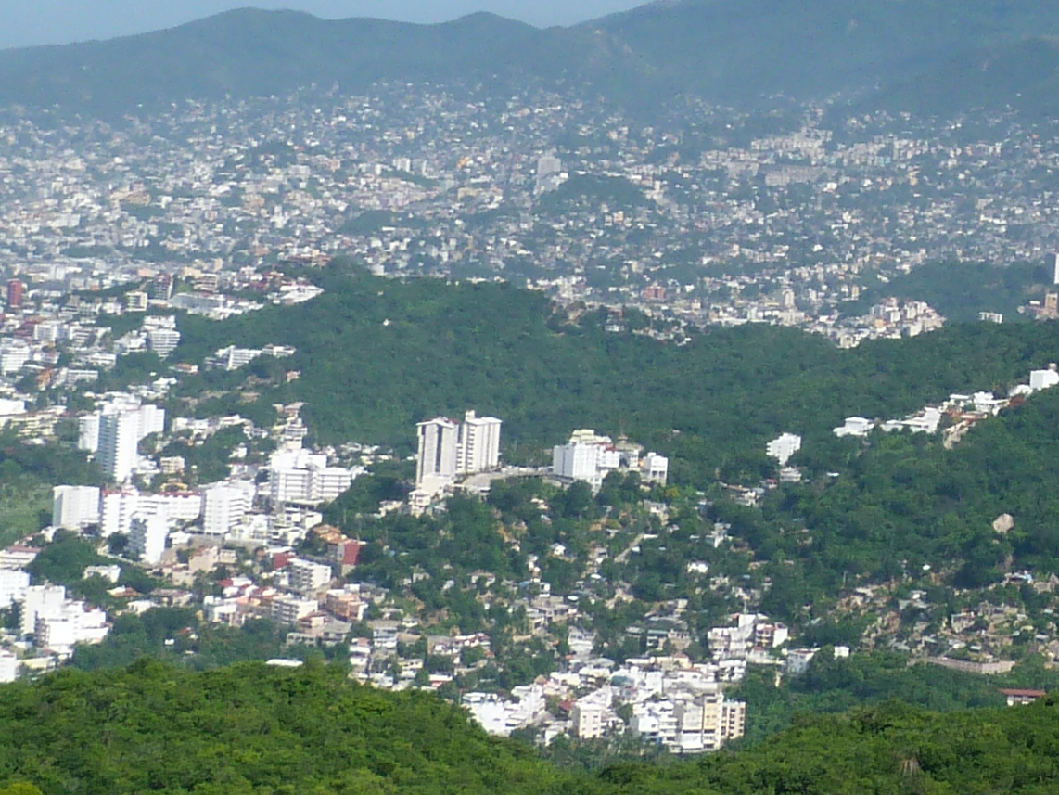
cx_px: 1203
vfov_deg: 12.1
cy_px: 53
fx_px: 3703
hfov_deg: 15.8
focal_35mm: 121
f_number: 5.6
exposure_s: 1/400
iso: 80
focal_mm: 5.8
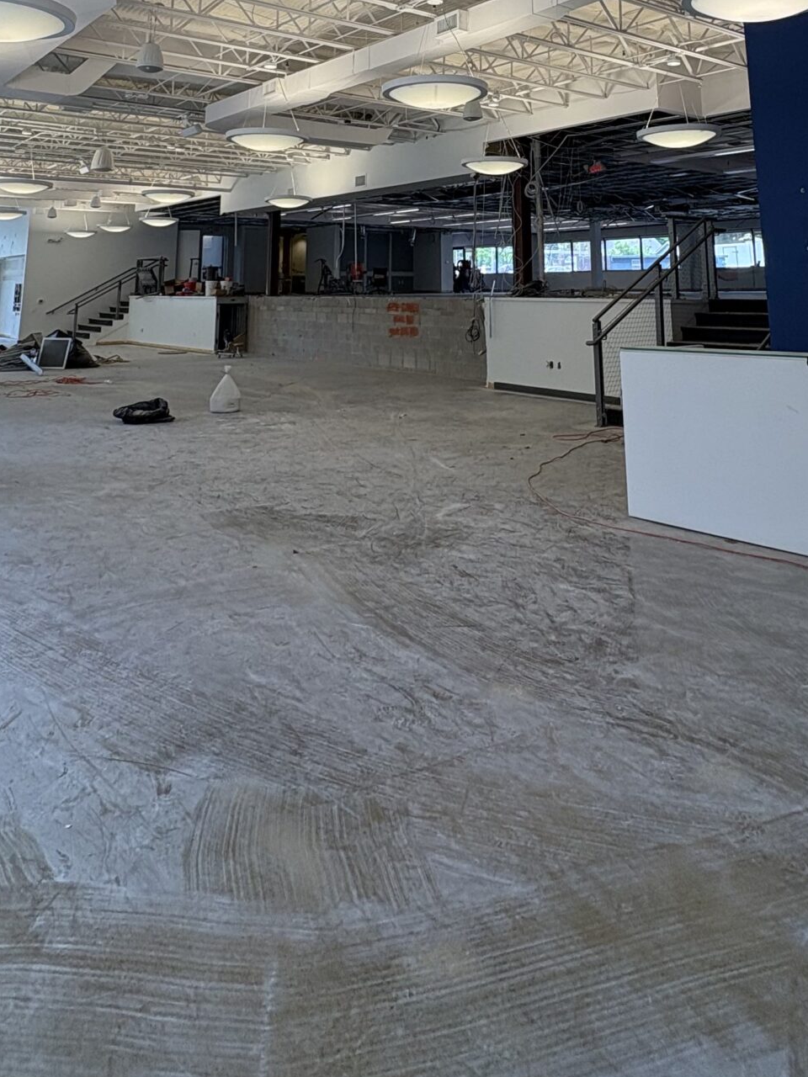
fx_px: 871
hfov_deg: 49.7
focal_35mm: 28
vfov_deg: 55.0
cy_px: 106
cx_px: 439
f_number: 2.2
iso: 50
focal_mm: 2.22
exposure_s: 1/129
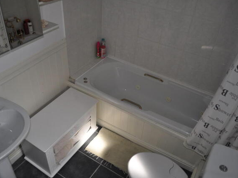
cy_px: 89
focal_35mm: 30
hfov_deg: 59.8
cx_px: 107
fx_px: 206
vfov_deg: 46.8
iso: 220
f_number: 3.5
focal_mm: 18
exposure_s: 1/200
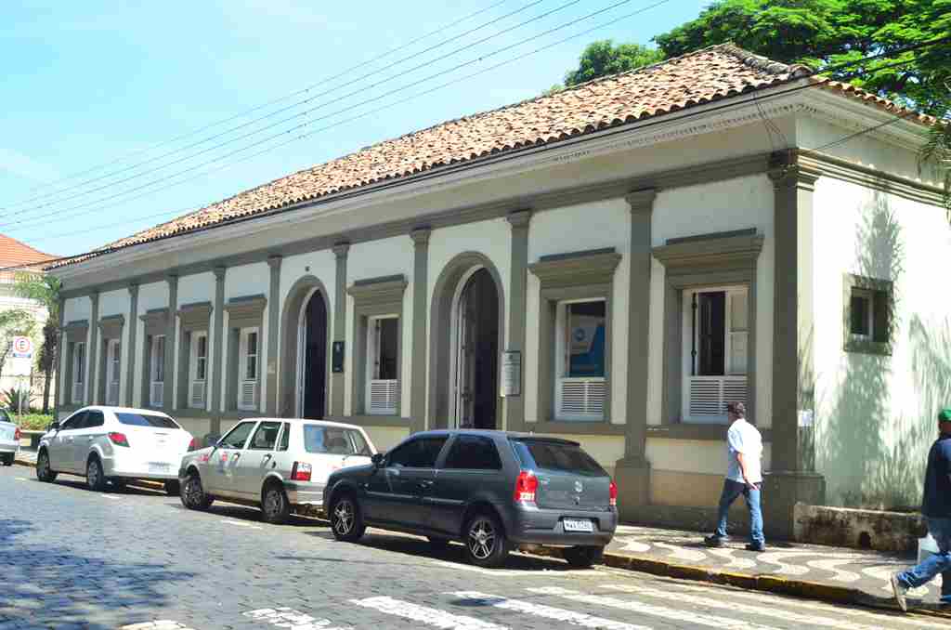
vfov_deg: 31.7
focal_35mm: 42
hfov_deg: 46.5
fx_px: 1107
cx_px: 476
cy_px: 315
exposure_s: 1/800
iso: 1250
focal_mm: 28
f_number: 14
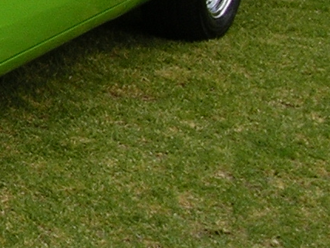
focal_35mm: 182
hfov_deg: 9.8
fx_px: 1735
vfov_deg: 8.1
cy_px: -5
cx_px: -398
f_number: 4.1
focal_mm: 5.8
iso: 50
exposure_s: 1/320
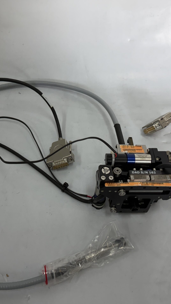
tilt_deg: -52.8
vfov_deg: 56.6
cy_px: 152
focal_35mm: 35
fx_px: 282
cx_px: 79
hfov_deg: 33.7
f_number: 1.78
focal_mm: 6.76
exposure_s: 1/100
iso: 160
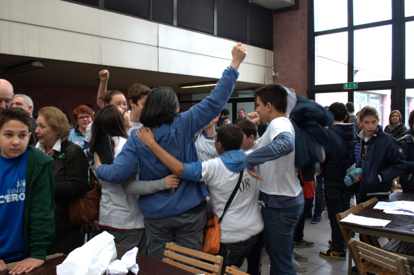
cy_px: 138
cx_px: 207
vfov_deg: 39.9
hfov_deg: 57.2
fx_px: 379
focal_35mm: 33
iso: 200
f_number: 7.1
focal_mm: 22
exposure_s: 1/50
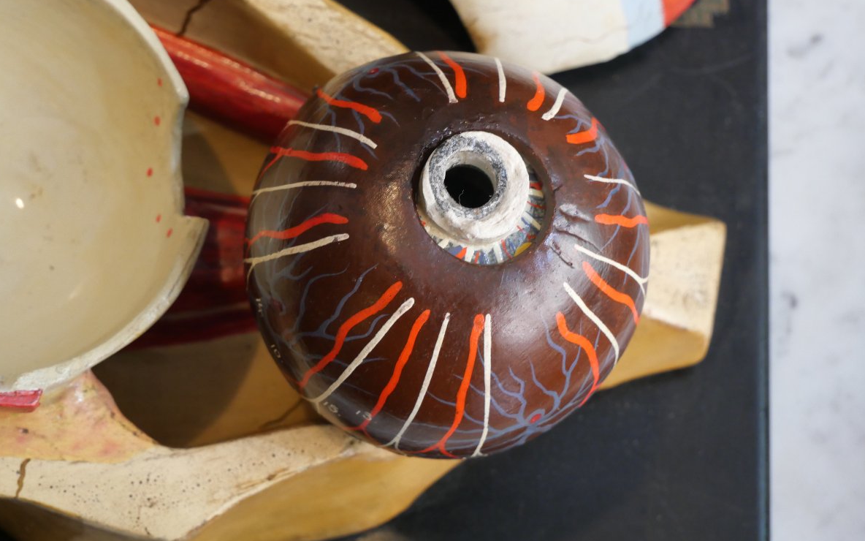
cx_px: 431
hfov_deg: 35.1
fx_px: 1367
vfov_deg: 22.4
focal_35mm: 58
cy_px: 240
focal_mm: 27
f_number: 4.6
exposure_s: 1/60
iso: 1600
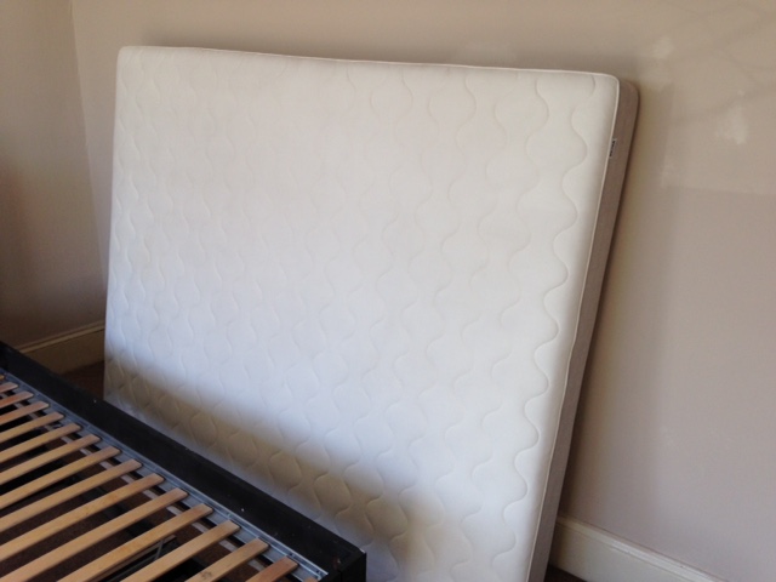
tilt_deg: -19.8
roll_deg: -0.1
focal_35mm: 33
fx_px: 740
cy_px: 291
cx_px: 388
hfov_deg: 55.4
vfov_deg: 42.9
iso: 50
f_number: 2.4
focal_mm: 4.12
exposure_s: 1/60
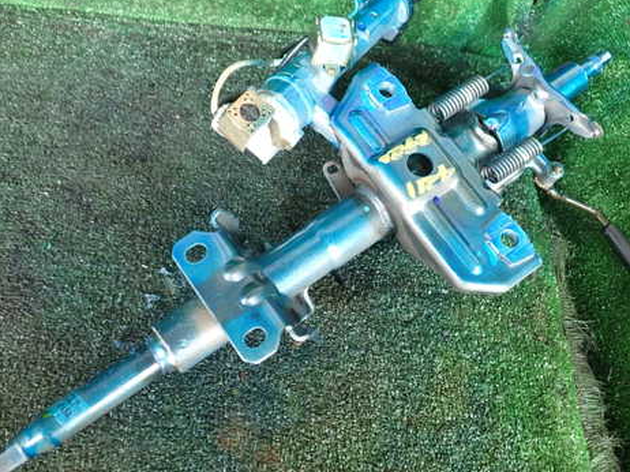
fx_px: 709
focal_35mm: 39
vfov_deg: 36.8
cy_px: 211
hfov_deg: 47.9
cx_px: 320
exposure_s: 1/40
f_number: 2.3
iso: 200
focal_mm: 5.4
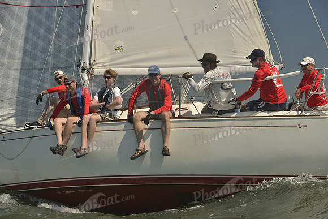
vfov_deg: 19.5
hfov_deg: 28.8
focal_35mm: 70
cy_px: 110
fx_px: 638
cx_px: 164
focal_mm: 70
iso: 280
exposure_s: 1/1000
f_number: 7.1
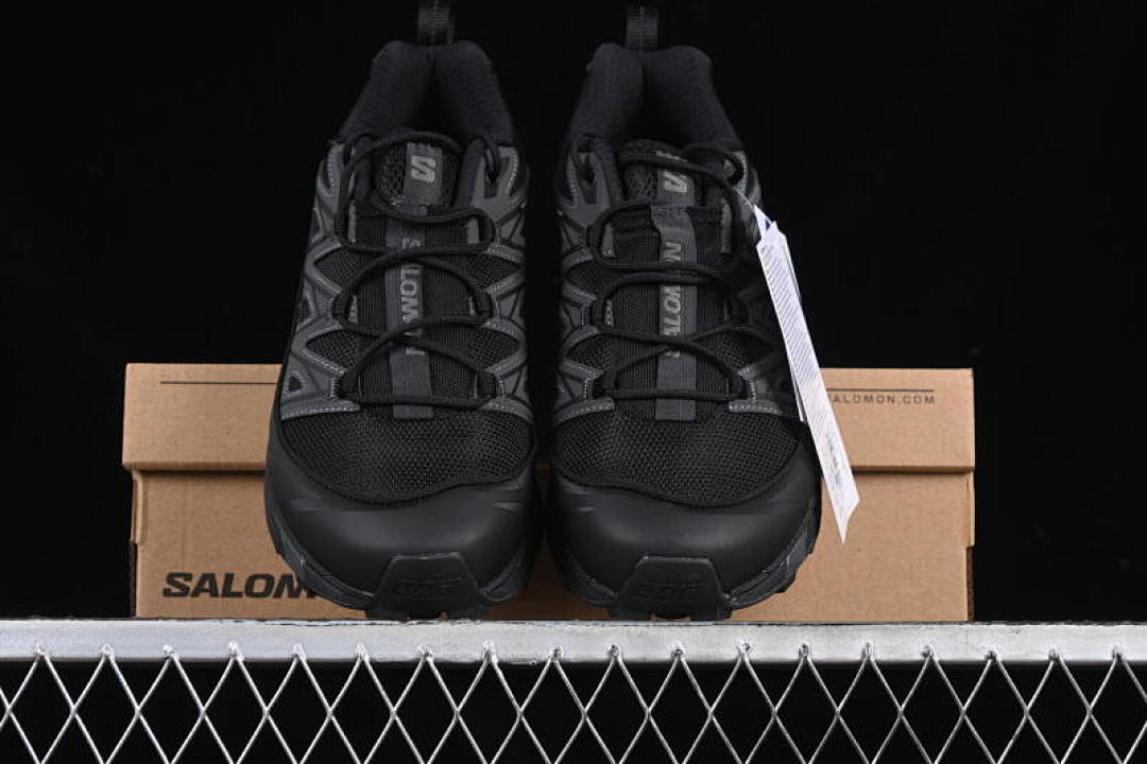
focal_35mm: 75
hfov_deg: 27.0
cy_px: 382
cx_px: 574
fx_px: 2389
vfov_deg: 18.2
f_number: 6.3
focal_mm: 50
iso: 160
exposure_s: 1/60
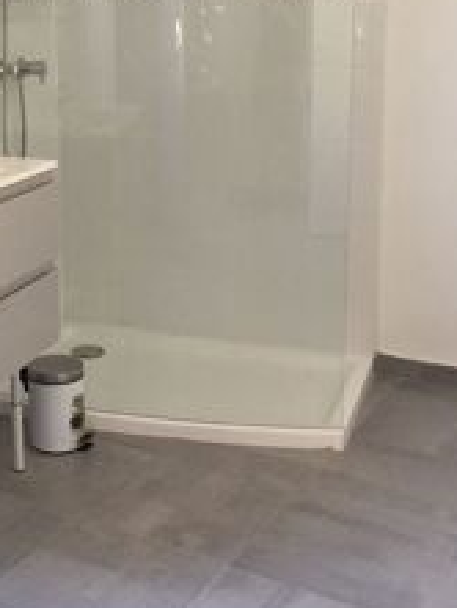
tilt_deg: -12.0
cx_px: 58
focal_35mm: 56
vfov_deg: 34.0
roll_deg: +2.1
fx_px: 985
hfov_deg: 25.4
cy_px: 197
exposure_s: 1/33
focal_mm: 4.15
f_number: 2.2
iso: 64
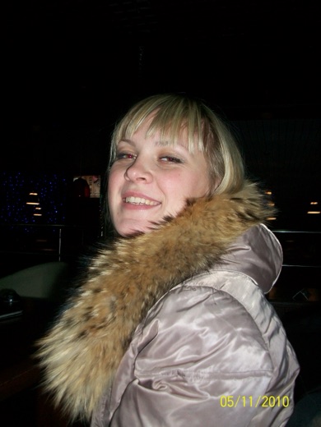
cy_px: 214
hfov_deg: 41.8
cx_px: 160
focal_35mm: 34
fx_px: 420
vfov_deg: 54.0
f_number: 2.8
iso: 120
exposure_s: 1/60
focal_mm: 5.7
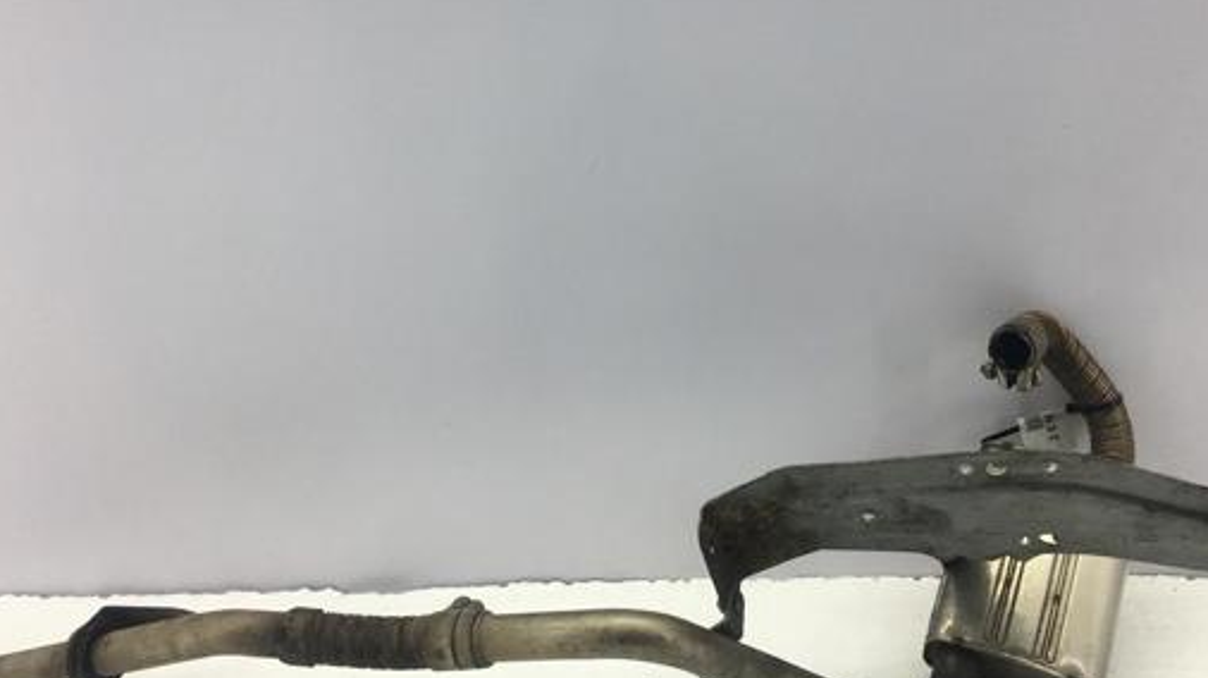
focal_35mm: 40
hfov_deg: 50.5
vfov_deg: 29.4
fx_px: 1281
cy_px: 212
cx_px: 623
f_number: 2.2
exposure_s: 1/110
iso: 25
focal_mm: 4.15
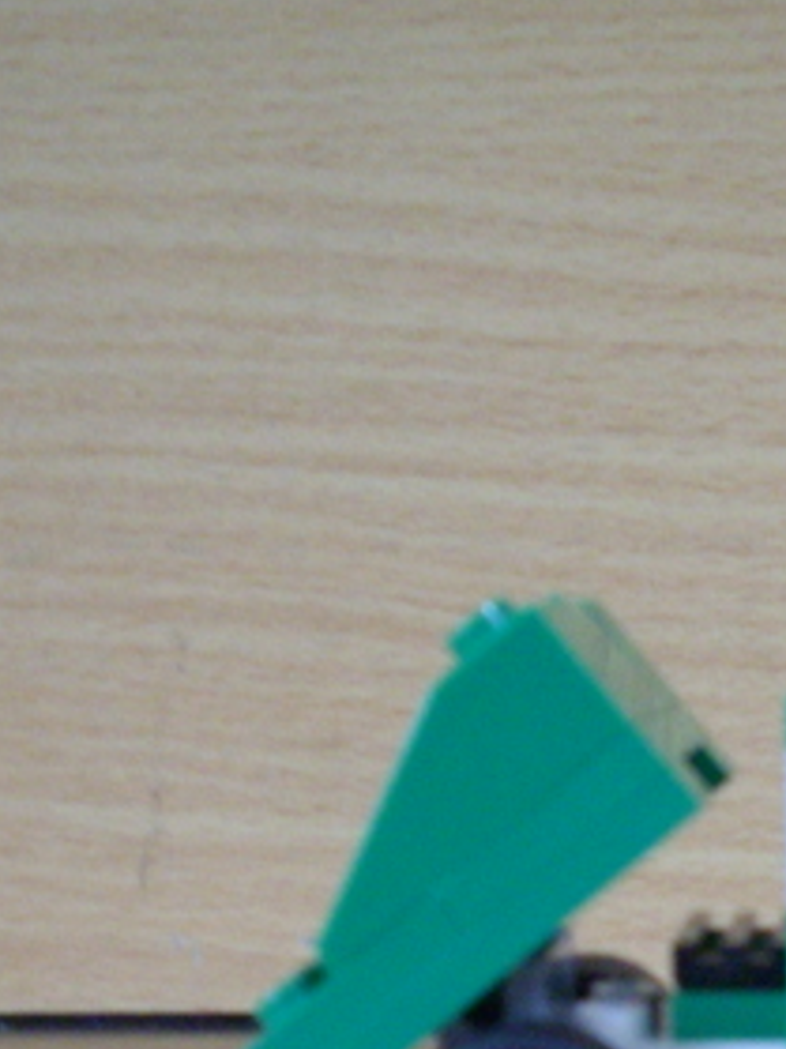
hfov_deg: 16.8
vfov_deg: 22.7
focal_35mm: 85
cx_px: 854
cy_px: 869
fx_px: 2575
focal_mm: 6.2
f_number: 2.8
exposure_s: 1/10
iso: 400
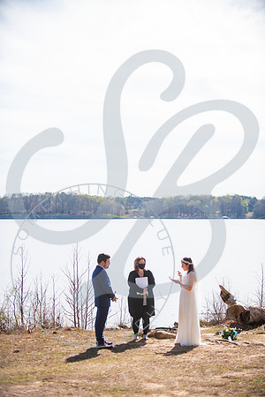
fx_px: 773
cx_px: 132
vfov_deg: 28.8
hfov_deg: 19.5
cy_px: 198
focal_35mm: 70
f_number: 2.8
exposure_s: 1/1000
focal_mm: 70
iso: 100
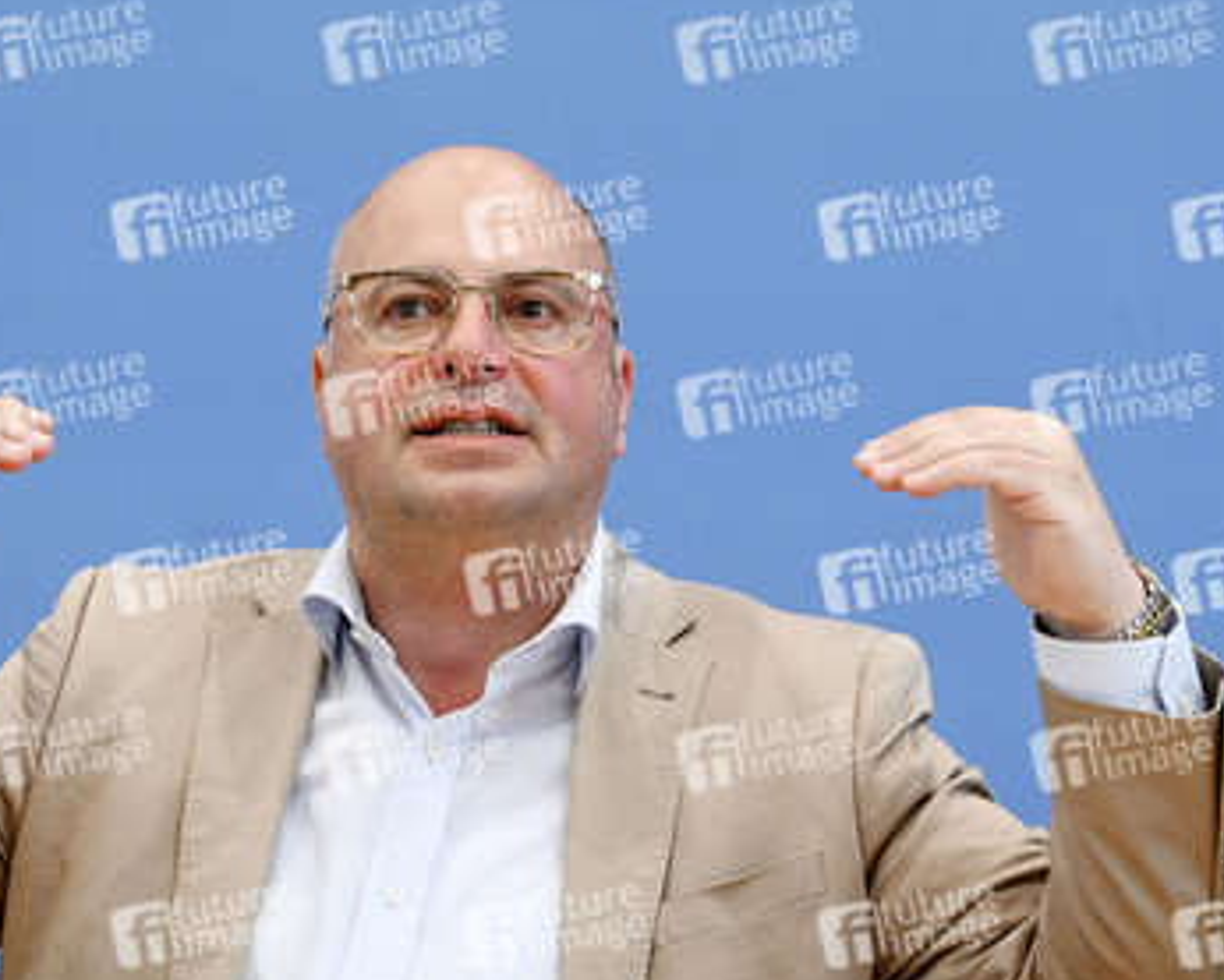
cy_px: 485
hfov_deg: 18.2
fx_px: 3805
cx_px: 462
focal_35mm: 105
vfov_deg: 14.7
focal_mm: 86
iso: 3200
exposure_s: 1/500
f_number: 7.1
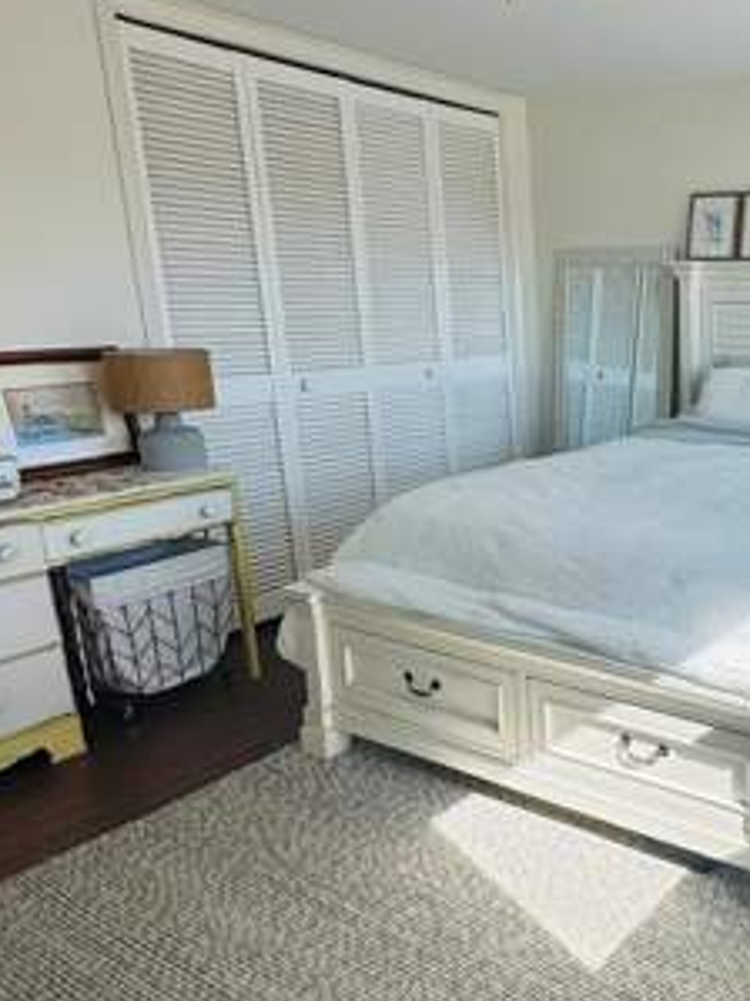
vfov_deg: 60.0
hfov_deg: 40.4
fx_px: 867
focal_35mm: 30
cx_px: 767
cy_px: 499
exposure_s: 1/173
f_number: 2.2
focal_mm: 2.22
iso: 40
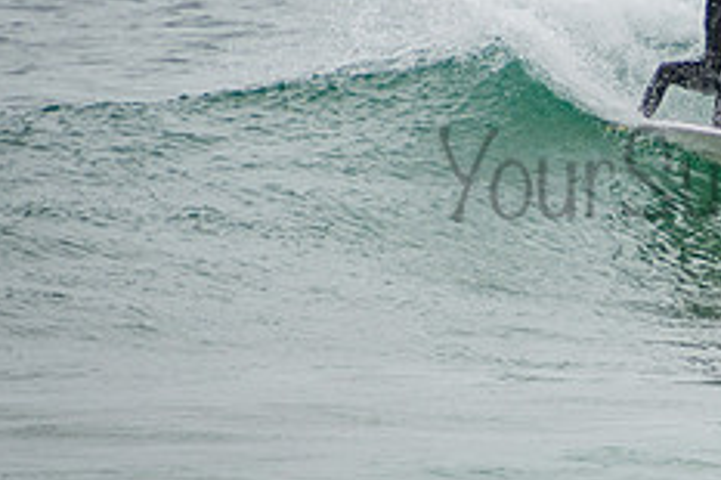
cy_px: 147
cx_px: 758
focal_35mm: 1497
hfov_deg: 1.4
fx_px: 29959
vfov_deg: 0.9
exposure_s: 1/1600
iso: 280
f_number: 5.6
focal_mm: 390
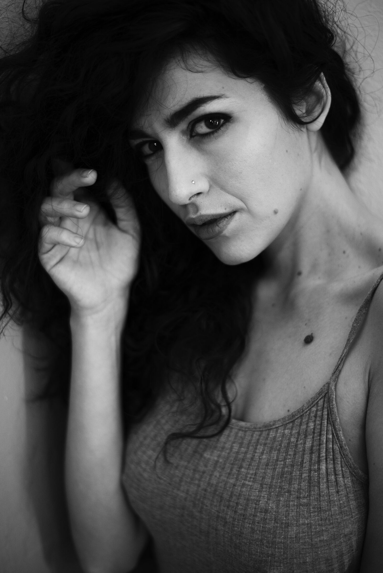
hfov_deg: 27.0
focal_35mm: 50
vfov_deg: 39.6
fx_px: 797
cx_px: 192
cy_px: 286
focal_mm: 50
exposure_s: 1/125
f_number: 2
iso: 400
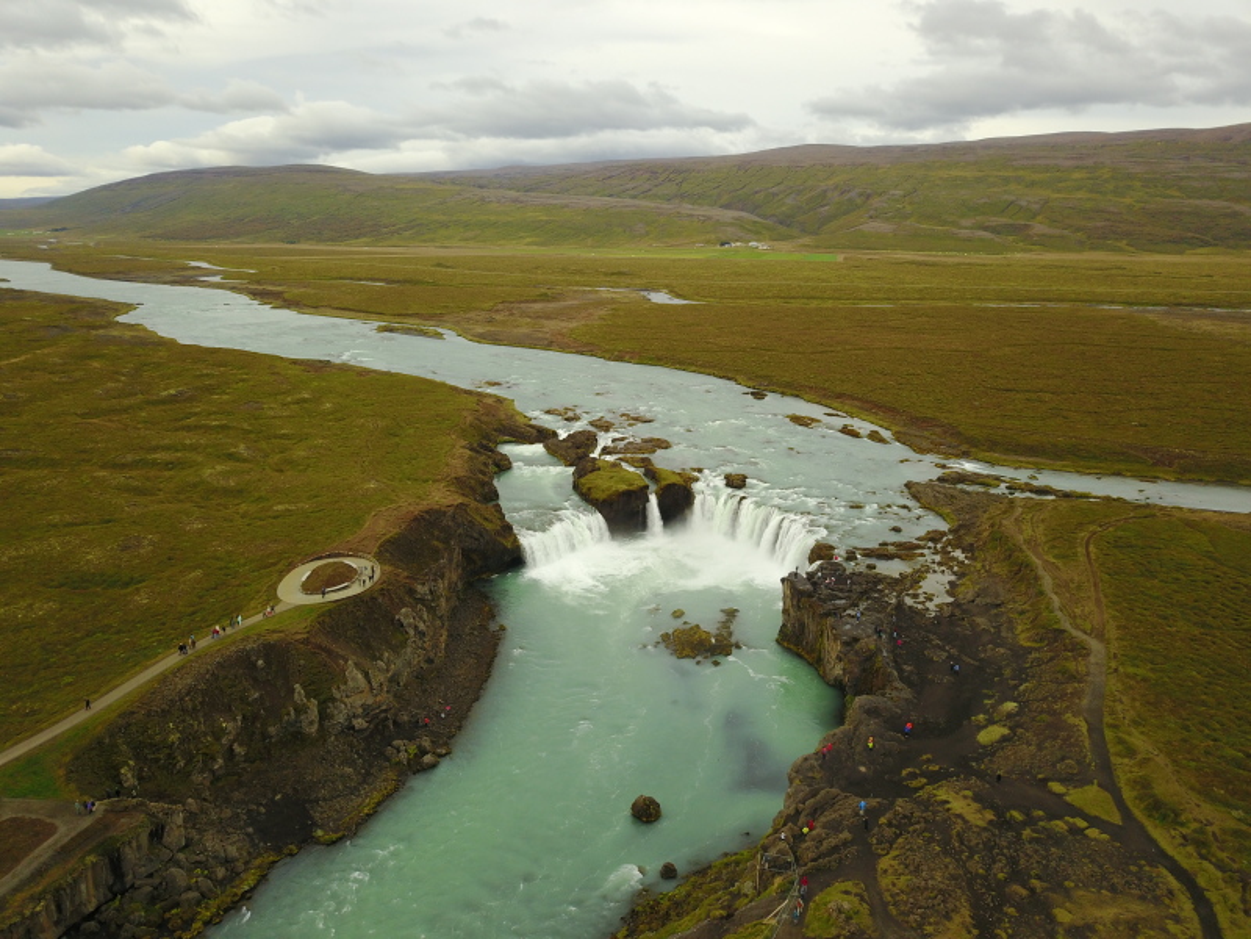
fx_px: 940
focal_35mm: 26
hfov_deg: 67.3
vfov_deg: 53.1
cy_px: 470
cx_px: 626
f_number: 2.2
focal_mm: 4.73
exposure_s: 1/25
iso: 132
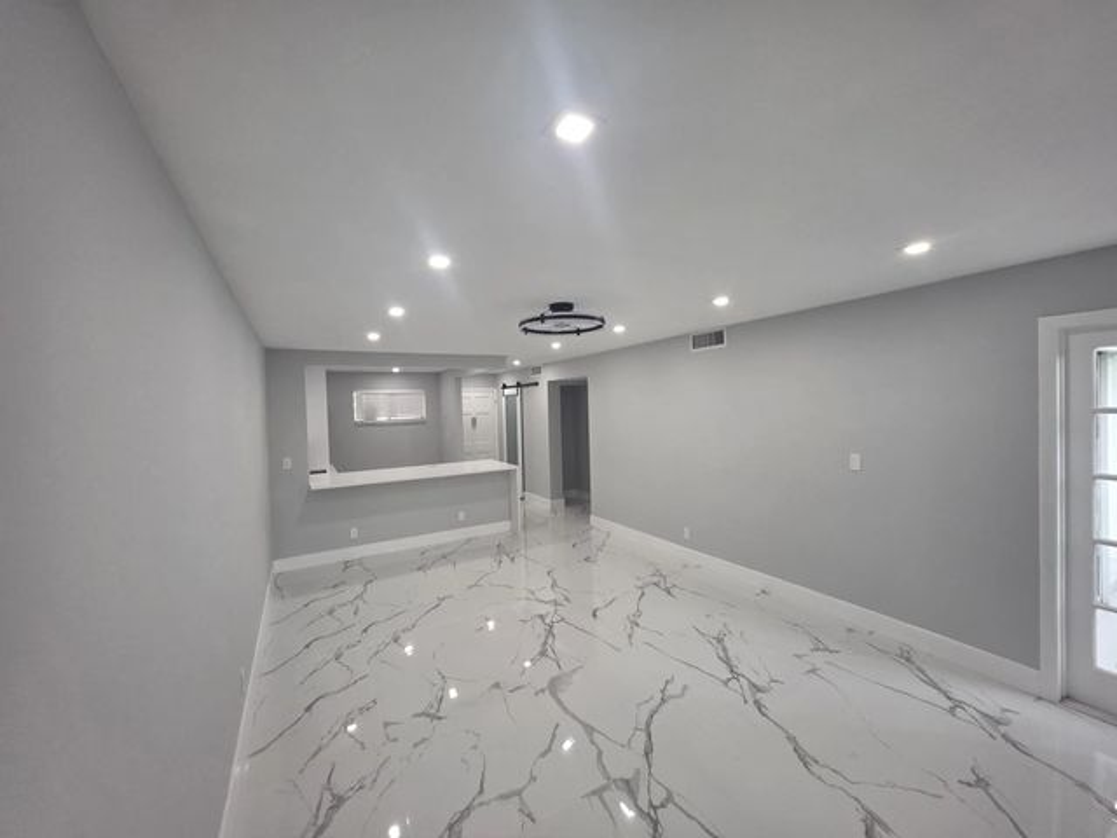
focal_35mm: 13
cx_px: 558
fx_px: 419
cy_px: 419
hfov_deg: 106.2
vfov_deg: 89.9
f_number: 1.9
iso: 125
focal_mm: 2.2
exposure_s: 1/120
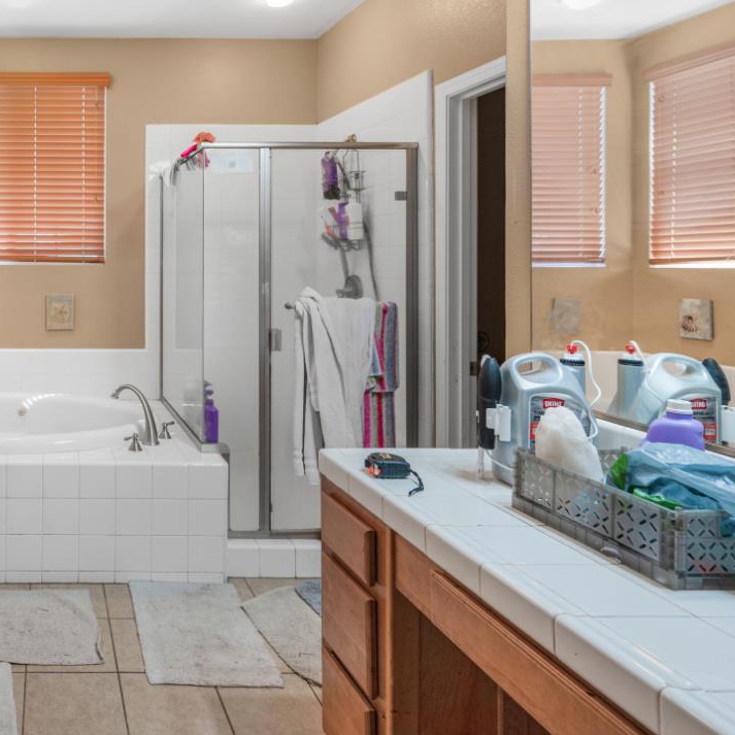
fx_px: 601
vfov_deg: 61.9
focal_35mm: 25
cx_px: 45
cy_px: 269
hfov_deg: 53.3
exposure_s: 1/30
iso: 400
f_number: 4
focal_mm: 14
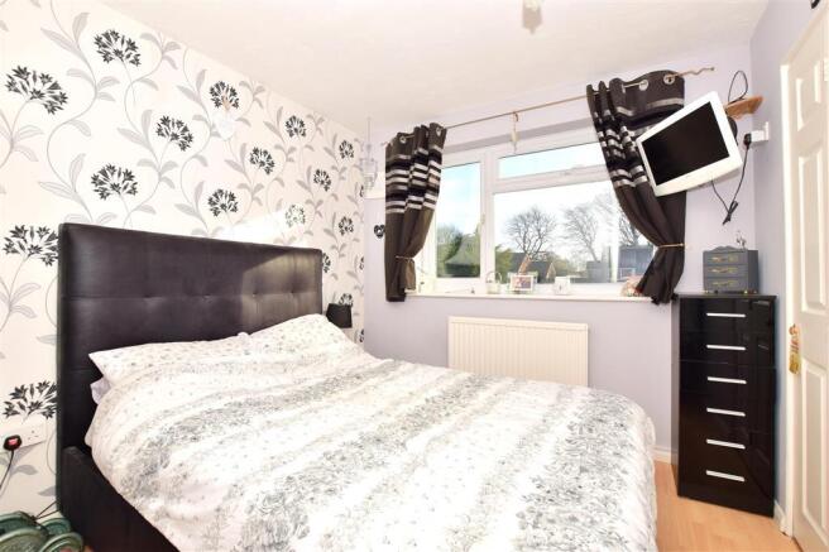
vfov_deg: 77.3
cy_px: 276
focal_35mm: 15
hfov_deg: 100.4
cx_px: 414
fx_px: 345
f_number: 13
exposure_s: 1/200
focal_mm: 10
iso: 400
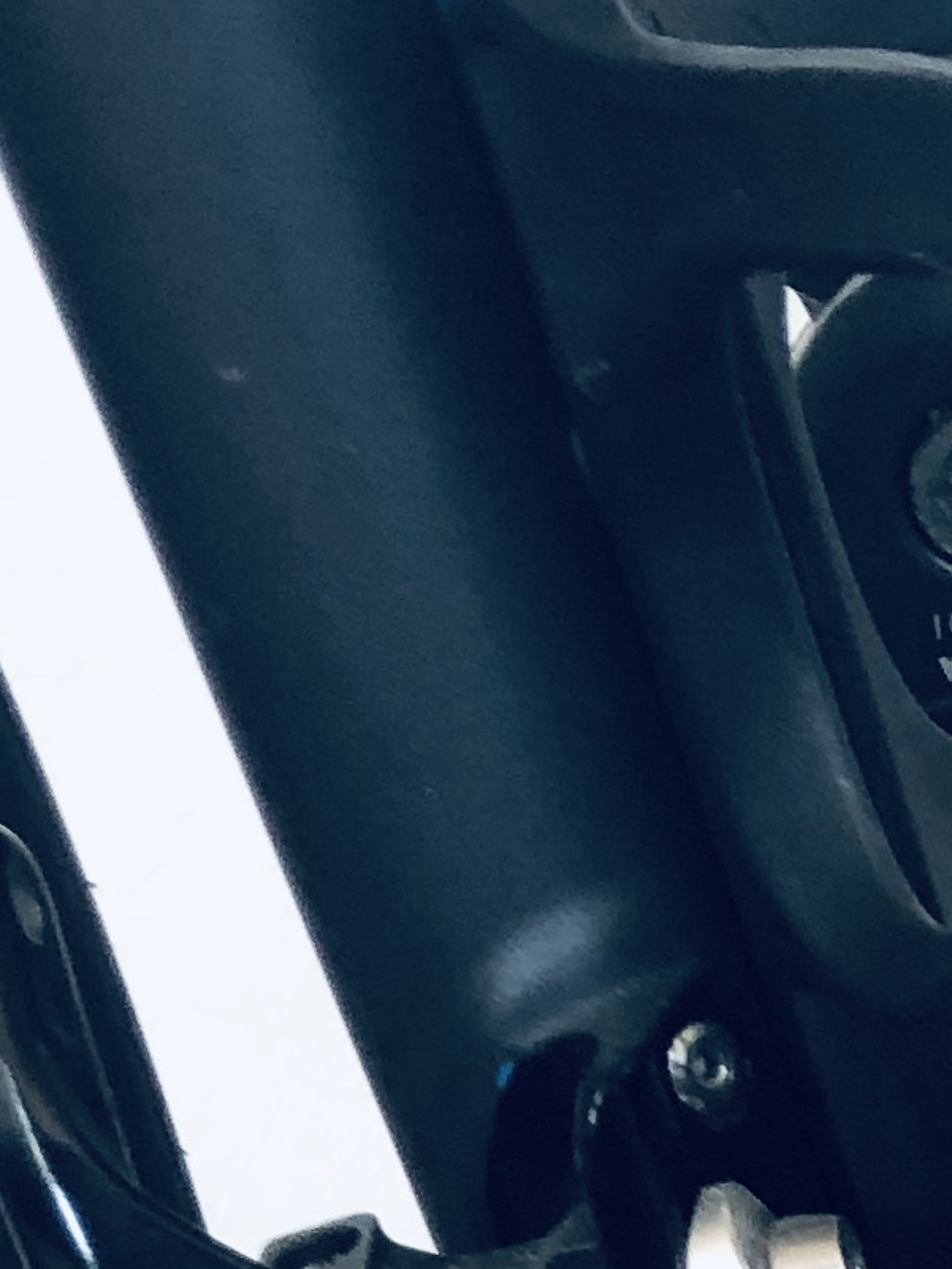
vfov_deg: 11.8
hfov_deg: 10.3
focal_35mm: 141
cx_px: 1175
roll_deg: -0.4
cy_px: 2882
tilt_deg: -30.9
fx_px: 5169
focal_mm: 4
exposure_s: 1/20
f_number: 1.8
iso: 40
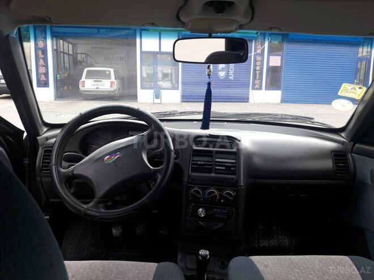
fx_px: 303
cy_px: 140
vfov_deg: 49.7
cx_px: 187
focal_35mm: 28
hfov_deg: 63.4
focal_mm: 3.7
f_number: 1.9
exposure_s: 1/100
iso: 40
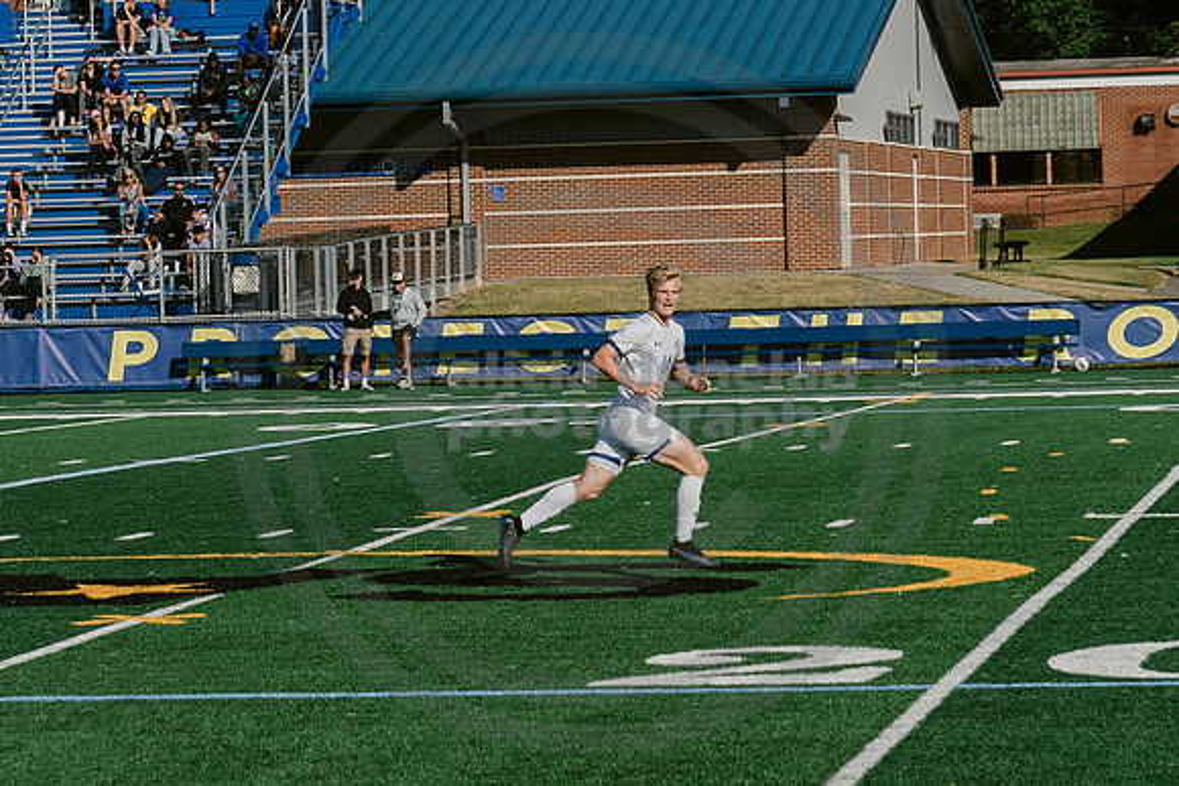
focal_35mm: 170
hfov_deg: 12.1
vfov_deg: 8.1
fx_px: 5578
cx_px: 425
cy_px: 404
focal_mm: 70
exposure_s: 1/5000
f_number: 5.6
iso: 640
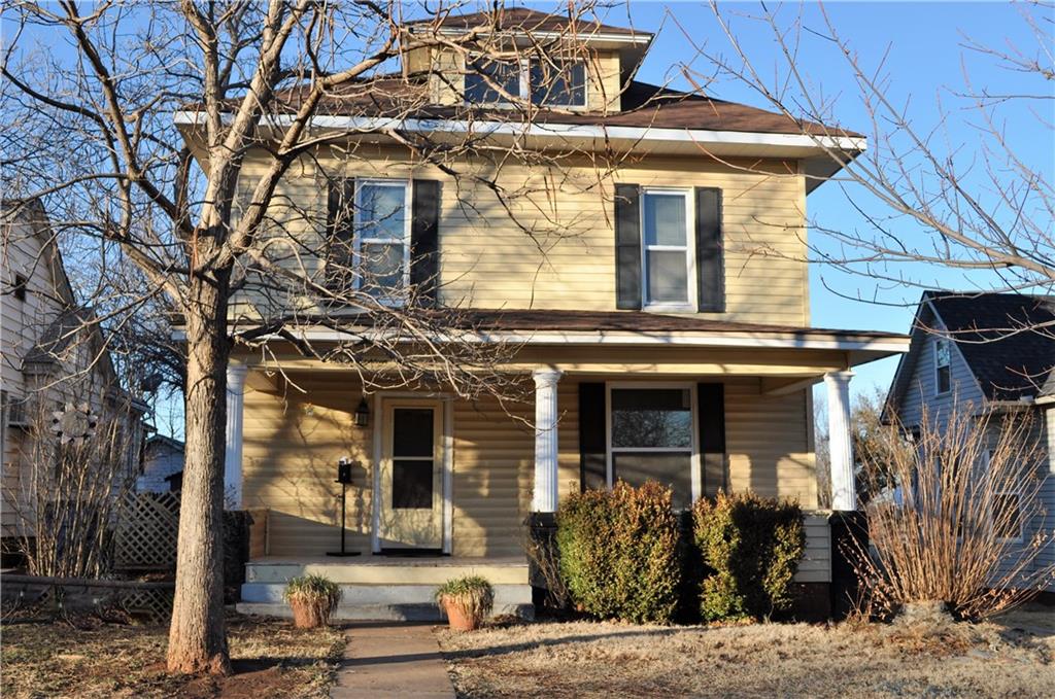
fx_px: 1053
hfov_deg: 53.2
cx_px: 528
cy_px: 350
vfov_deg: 36.7
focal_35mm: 36
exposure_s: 1/250
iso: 200
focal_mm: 24
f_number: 8
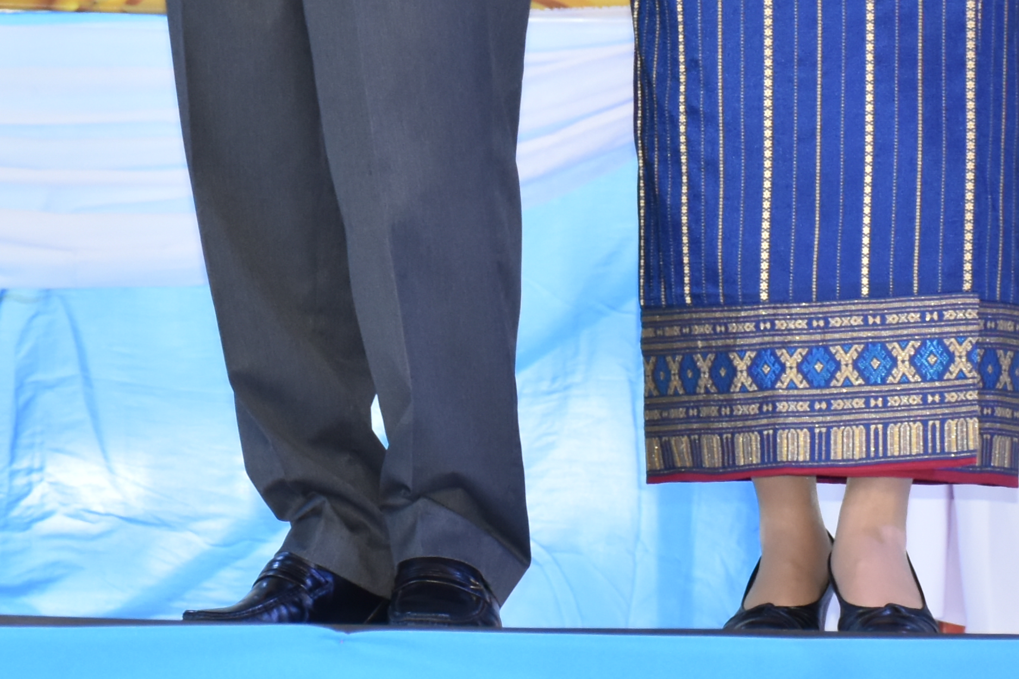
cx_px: 35
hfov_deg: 8.5
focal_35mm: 240
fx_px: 6793
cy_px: -241
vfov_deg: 5.7
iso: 800
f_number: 6.3
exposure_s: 1/200
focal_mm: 50
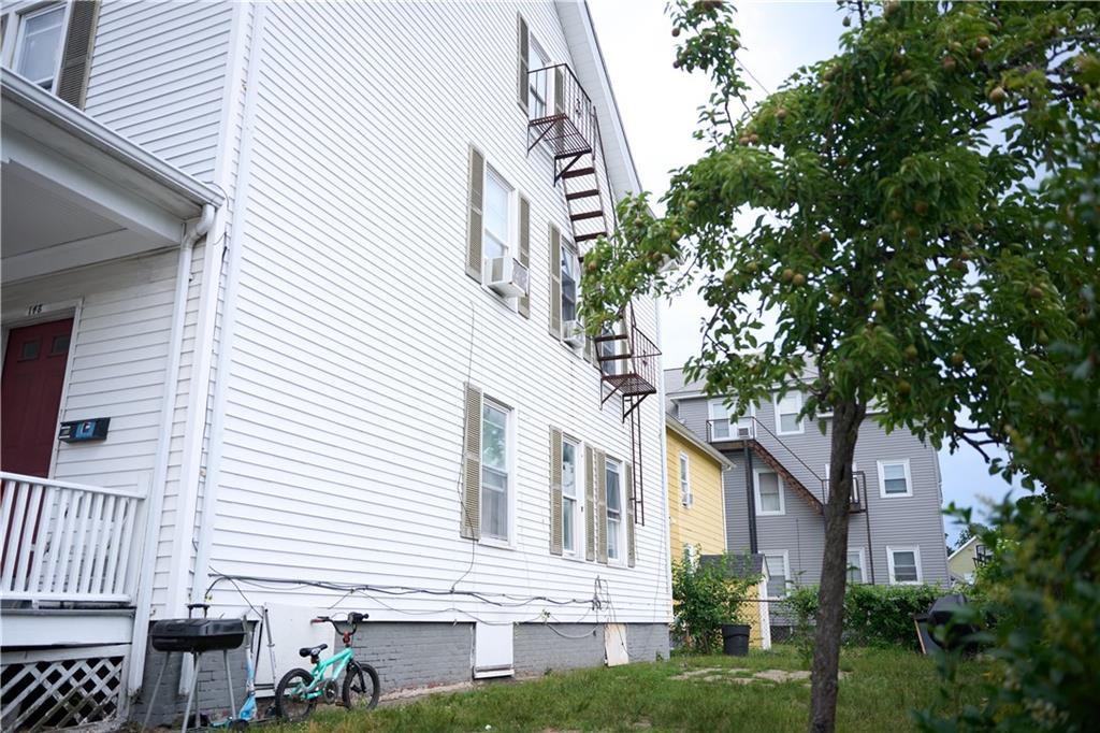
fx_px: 855
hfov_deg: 65.5
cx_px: 550
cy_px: 366
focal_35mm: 28
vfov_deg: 46.4
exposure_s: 1/320
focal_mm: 28
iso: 100
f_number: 2.8
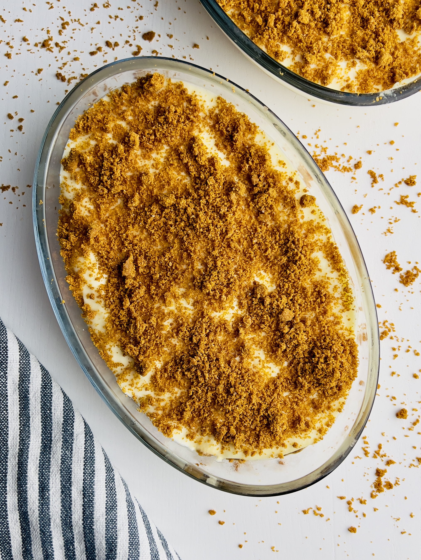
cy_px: 280
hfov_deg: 53.1
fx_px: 421
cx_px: 210
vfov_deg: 67.3
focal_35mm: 26
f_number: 1.5
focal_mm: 5.7
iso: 50
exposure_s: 1/486
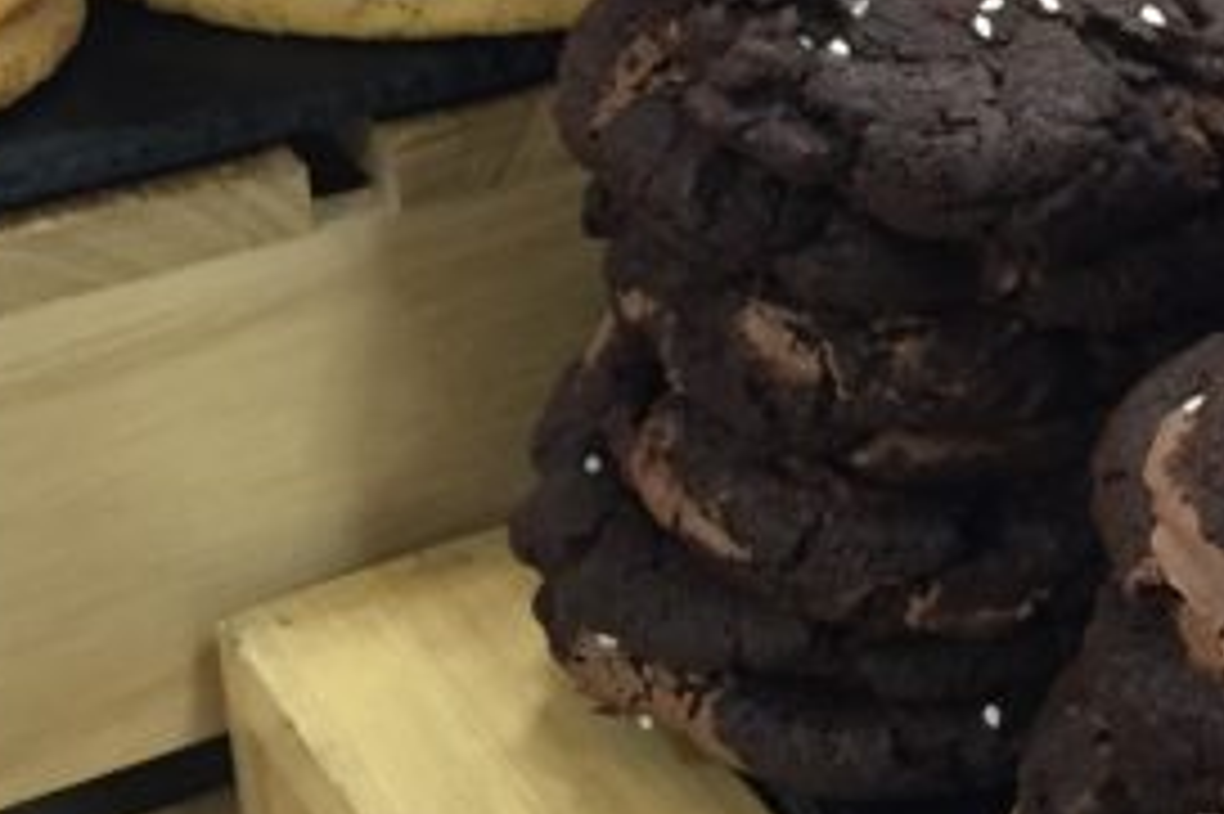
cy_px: 79
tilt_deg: -25.3
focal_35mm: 92
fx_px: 3126
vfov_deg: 14.7
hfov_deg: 21.2
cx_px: 1296
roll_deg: -0.9
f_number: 2.2
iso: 200
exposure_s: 1/33
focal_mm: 4.15
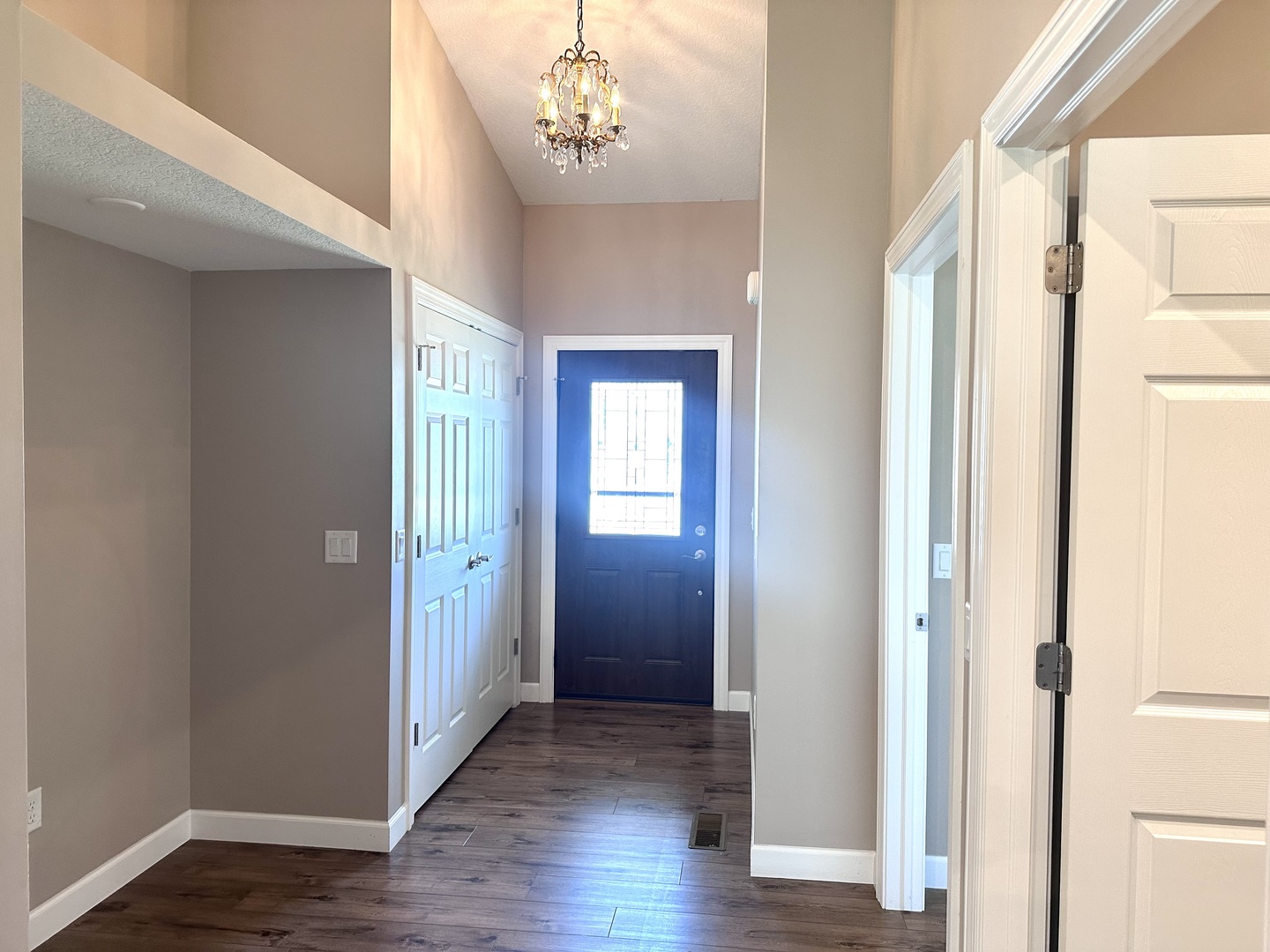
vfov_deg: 56.8
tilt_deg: -1.2
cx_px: 635
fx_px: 881
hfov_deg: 71.6
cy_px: 476
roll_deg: -0.2
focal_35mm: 24
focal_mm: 6.86
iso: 200
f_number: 1.78
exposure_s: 1/60
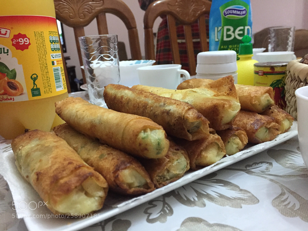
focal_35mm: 29
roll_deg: +3.5
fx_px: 258
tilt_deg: -16.8
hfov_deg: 61.7
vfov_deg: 48.2
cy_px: 116
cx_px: 154
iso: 320
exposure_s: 1/17
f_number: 2.2
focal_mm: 4.15
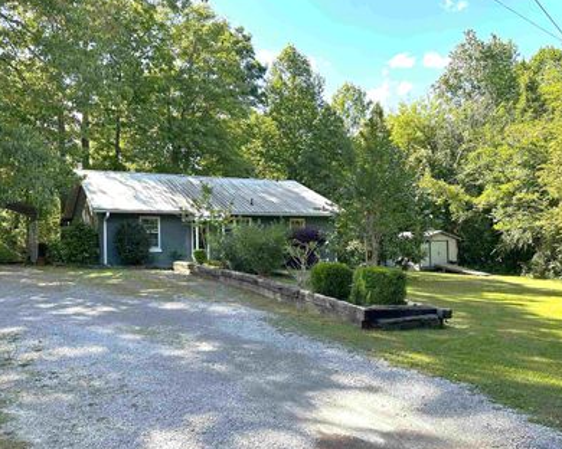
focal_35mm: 30
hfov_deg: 58.7
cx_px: 265
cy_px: 250
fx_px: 499
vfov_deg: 48.4
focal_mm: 6.86
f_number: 1.78
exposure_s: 1/843
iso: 80
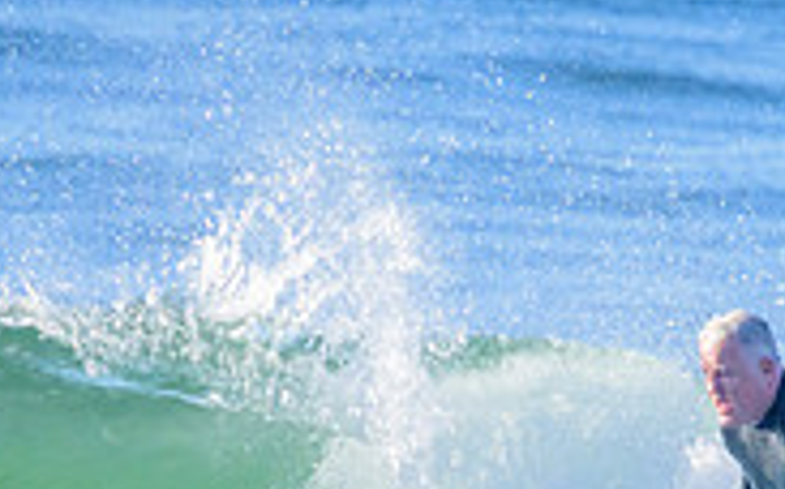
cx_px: 562
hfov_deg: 0.8
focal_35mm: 2591
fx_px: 55380
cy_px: 555
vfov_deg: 0.5
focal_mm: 800
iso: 1400
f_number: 11
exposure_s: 1/2000
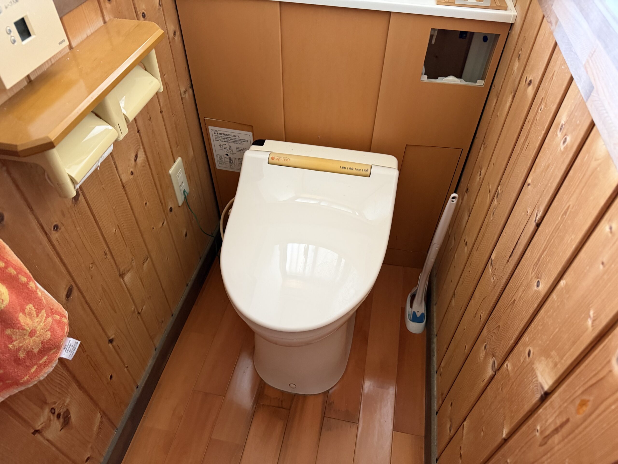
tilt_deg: -45.1
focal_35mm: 24
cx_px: 309
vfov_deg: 56.8
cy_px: 232
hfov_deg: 71.6
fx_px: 428
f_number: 1.78
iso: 400
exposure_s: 1/60
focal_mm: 6.76
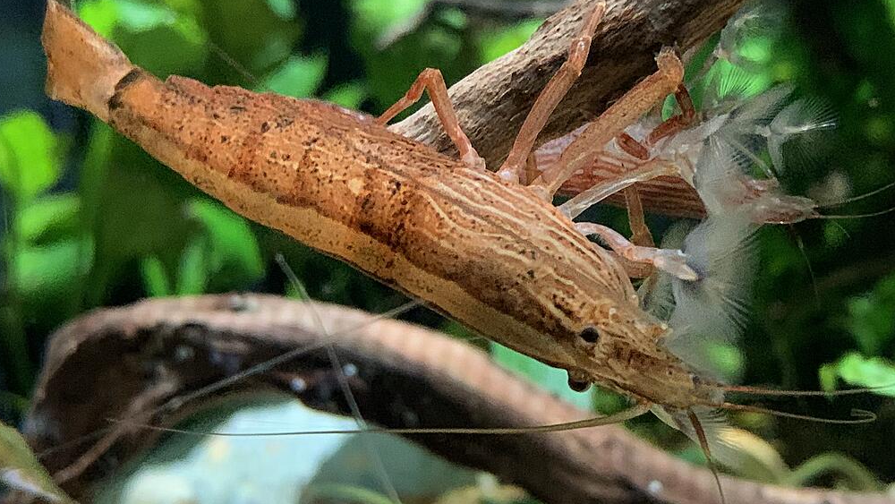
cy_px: 218
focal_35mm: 29
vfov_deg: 40.1
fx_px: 688
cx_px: 438
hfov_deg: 66.0
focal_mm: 4.25
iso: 640
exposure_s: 1/30
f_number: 1.8
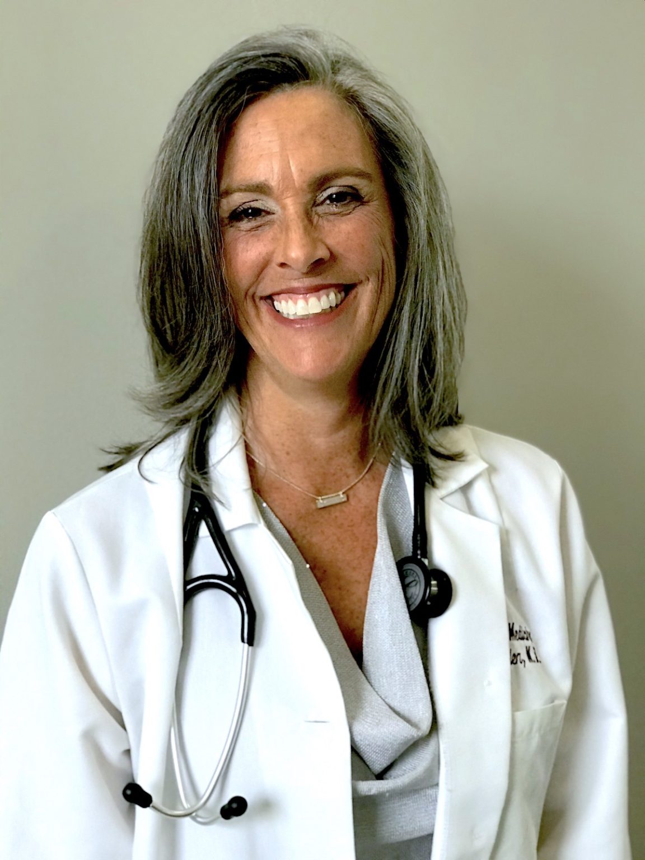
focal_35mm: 57
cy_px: 430
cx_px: 322
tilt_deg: -11.4
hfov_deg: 25.7
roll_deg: +0.1
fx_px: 1416
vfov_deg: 33.8
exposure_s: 1/60
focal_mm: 6.6
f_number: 2.8
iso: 125
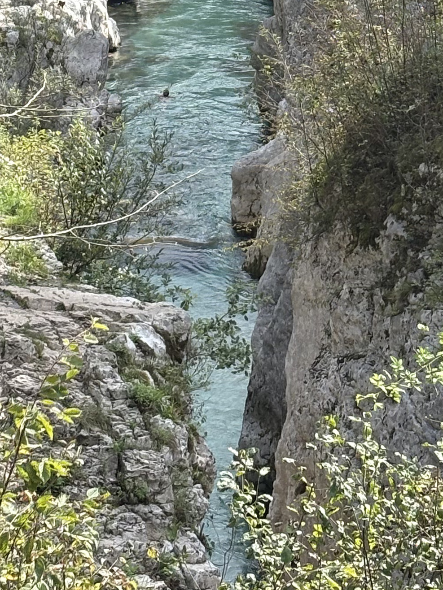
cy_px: -69
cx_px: 208
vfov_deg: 12.3
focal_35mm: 158
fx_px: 2696
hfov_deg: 9.4
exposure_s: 1/773
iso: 32
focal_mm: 5.96
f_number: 1.6
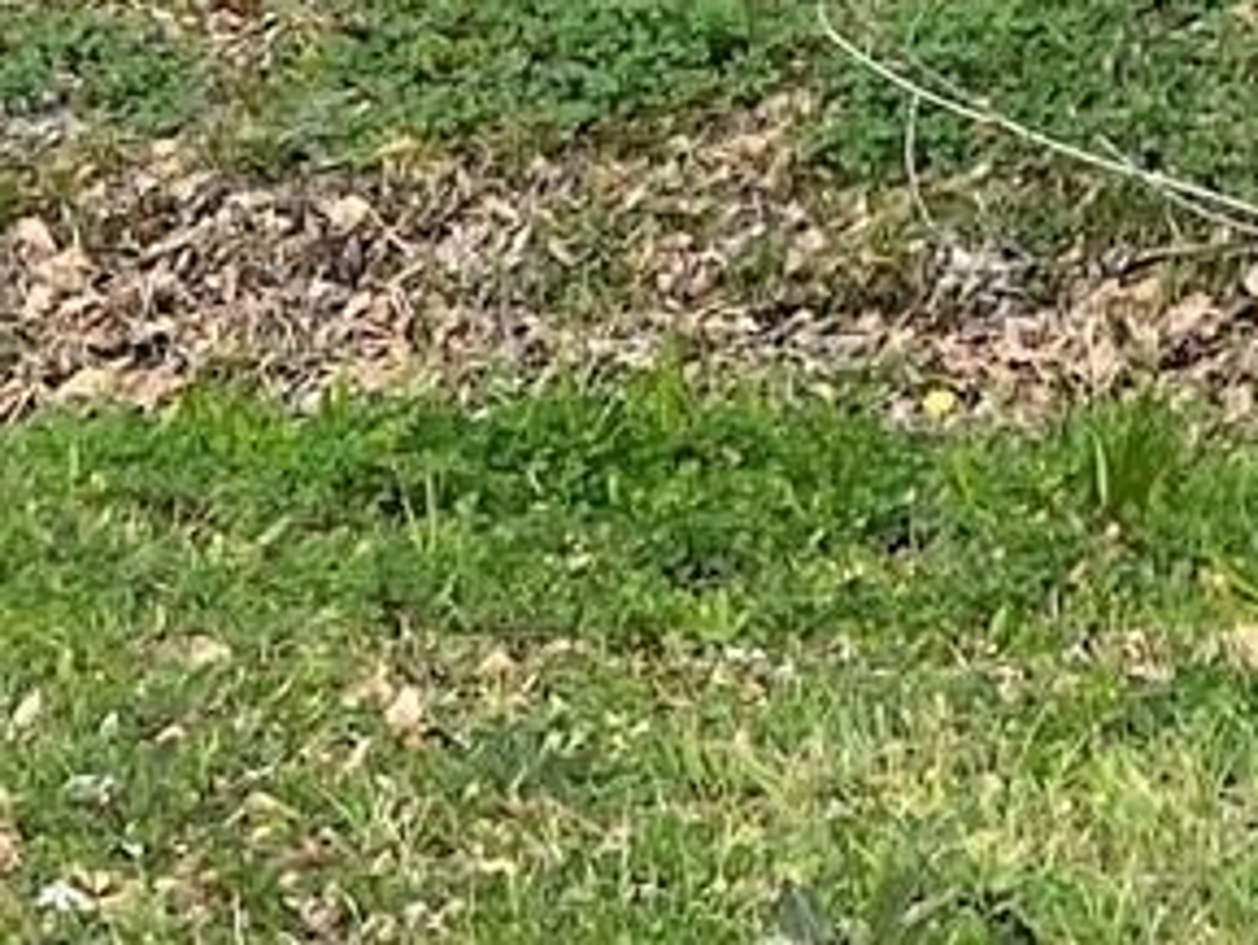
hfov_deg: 10.4
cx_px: 1811
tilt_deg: -7.7
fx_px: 6690
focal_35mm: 184
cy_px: -575
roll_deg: -0.2
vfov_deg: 7.9
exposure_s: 1/1377
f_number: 1.5
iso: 50
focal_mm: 5.7
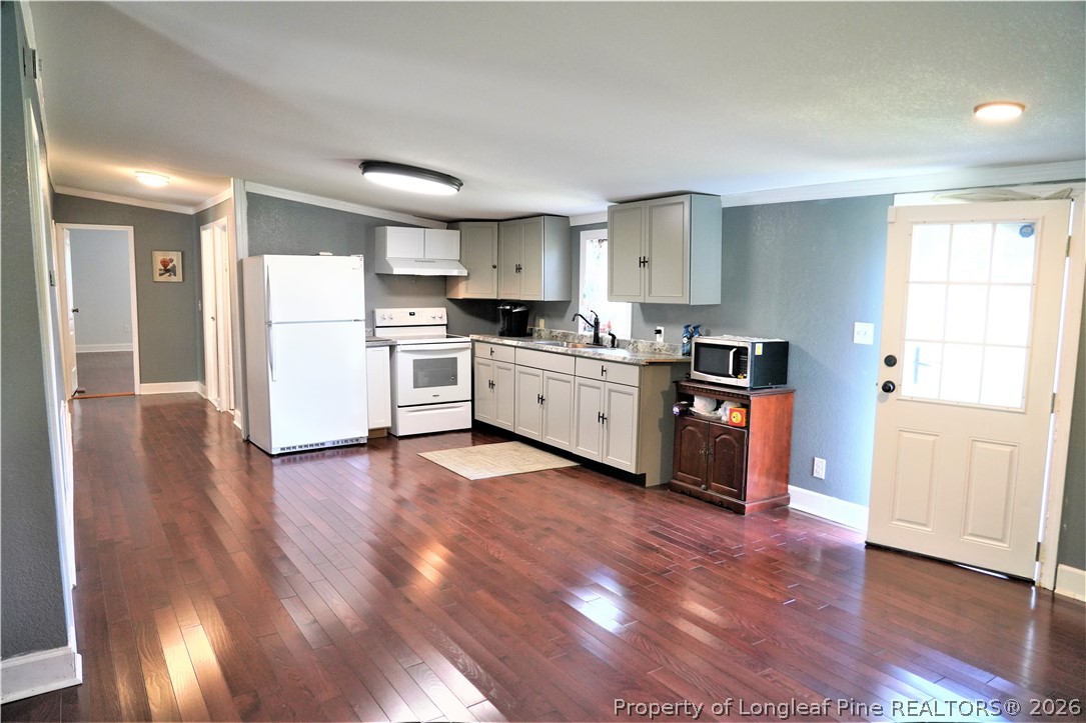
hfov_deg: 73.8
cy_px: 362
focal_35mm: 24
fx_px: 724
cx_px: 543
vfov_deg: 53.1
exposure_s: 1/160
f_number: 4
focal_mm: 24
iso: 2500
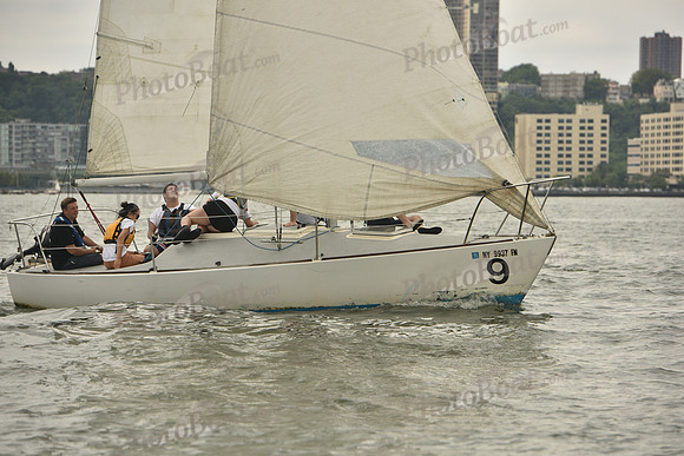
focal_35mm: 170
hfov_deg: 12.1
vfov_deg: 8.1
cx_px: 342
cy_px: 228
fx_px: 3231
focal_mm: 170
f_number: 5.6
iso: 320
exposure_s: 1/1600
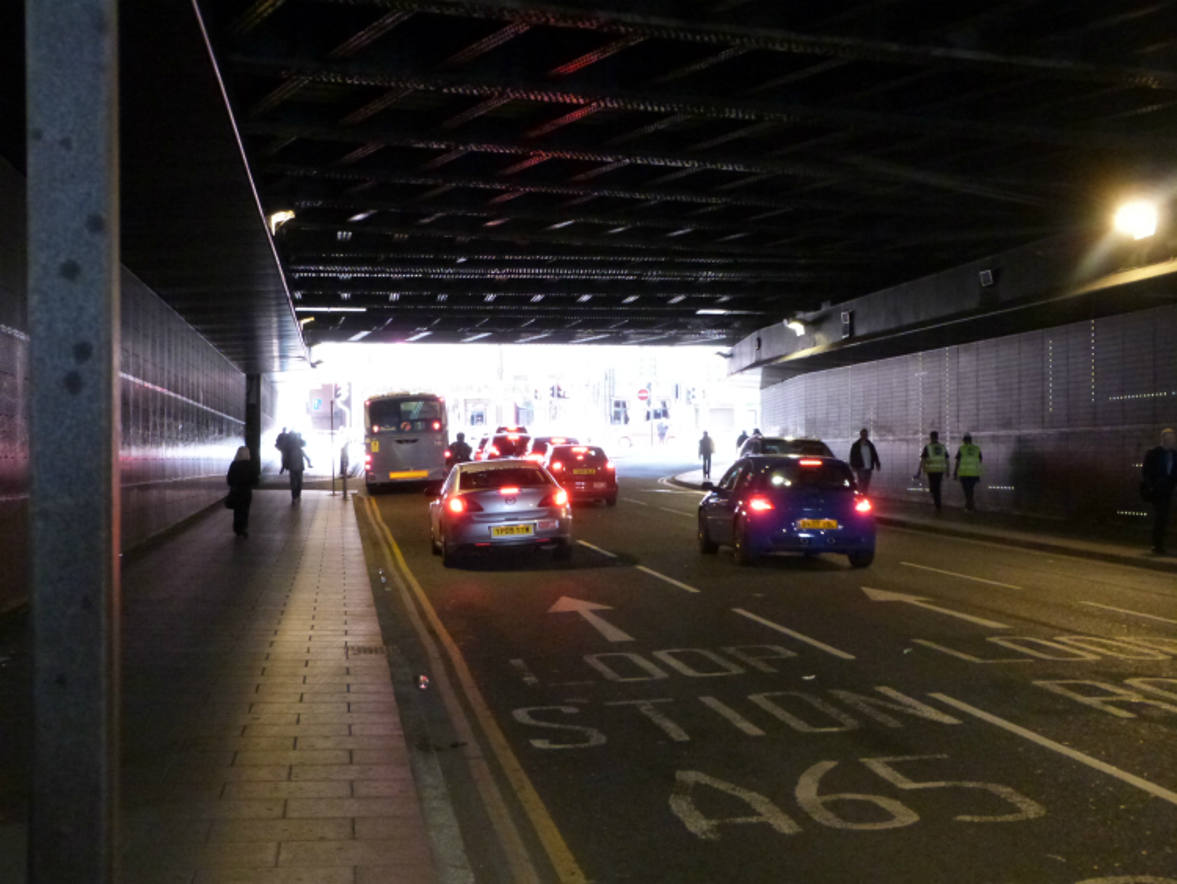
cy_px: 442
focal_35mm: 53
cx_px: 588
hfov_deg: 36.2
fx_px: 1803
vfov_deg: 27.5
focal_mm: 9.4
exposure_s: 1/60
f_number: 3.2
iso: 800
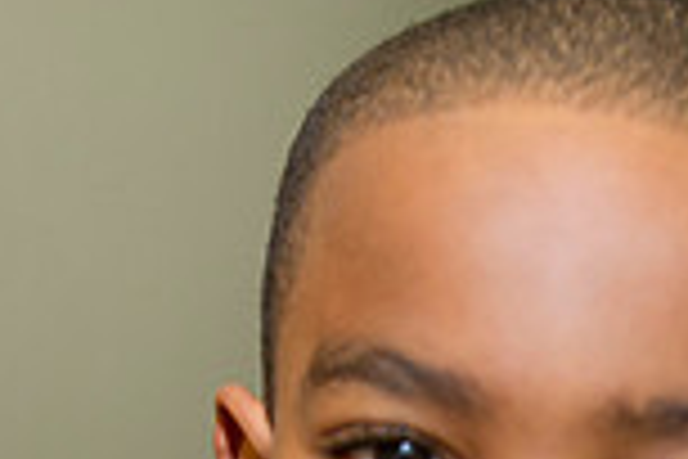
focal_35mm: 106
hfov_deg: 19.2
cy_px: 860
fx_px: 2026
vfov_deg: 11.8
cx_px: 459
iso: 1250
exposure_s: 1/160
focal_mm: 28
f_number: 2.8
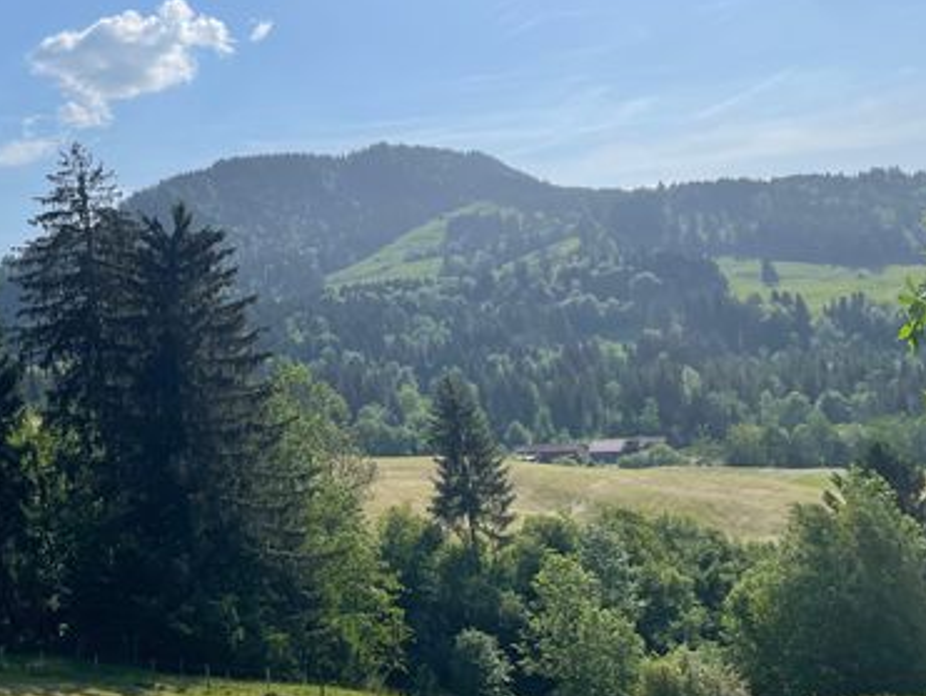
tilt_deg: +8.5
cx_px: 210
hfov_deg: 43.1
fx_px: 1125
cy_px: 227
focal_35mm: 42
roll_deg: +6.0
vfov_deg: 34.1
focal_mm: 4.2
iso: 32
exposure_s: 1/9804
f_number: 1.6
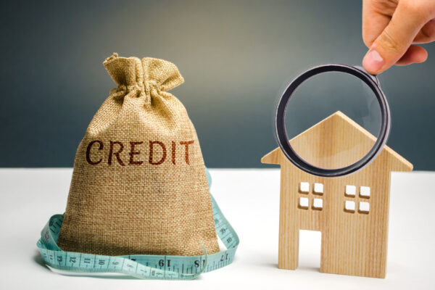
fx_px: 870
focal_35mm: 72
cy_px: 145
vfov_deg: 18.9
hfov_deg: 28.1
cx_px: 218
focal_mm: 48
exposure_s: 1/200
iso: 100
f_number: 5.3
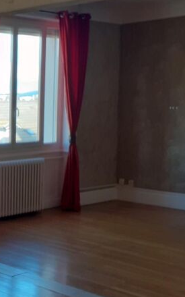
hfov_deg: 18.3
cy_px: 175
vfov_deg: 31.5
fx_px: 524
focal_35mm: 65
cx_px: -71
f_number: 1.9
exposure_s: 1/100
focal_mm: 3.6
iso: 50
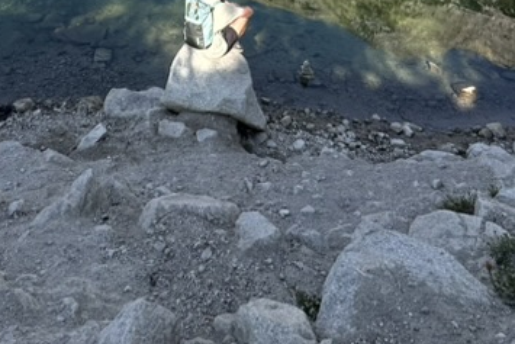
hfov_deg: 46.0
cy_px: -206
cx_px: 199
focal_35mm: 42
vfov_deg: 23.5
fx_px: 601
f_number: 2.2
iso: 40
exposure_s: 1/1195
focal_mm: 2.22
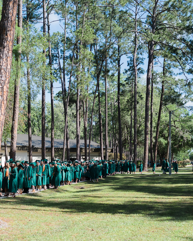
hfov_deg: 23.6
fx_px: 450
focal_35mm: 63
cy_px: 143
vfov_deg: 30.0
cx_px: 22
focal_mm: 35
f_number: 2.5
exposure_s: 1/4000
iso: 200
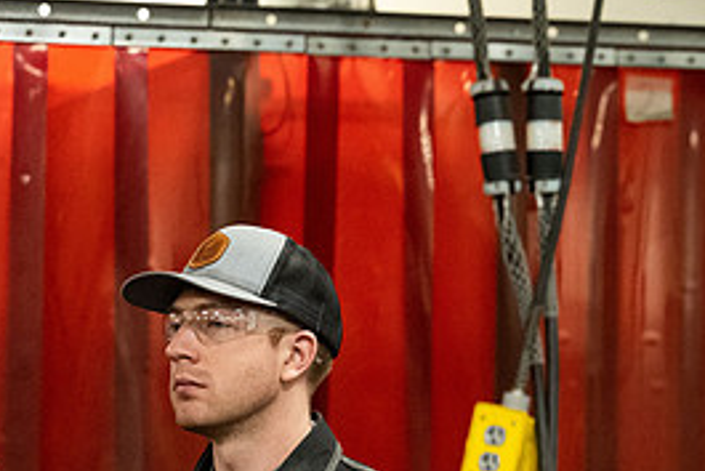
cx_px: 696
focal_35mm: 240
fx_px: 4702
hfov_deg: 8.5
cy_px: 430
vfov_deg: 5.7
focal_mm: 96
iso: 4000
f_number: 2.8
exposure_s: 1/640
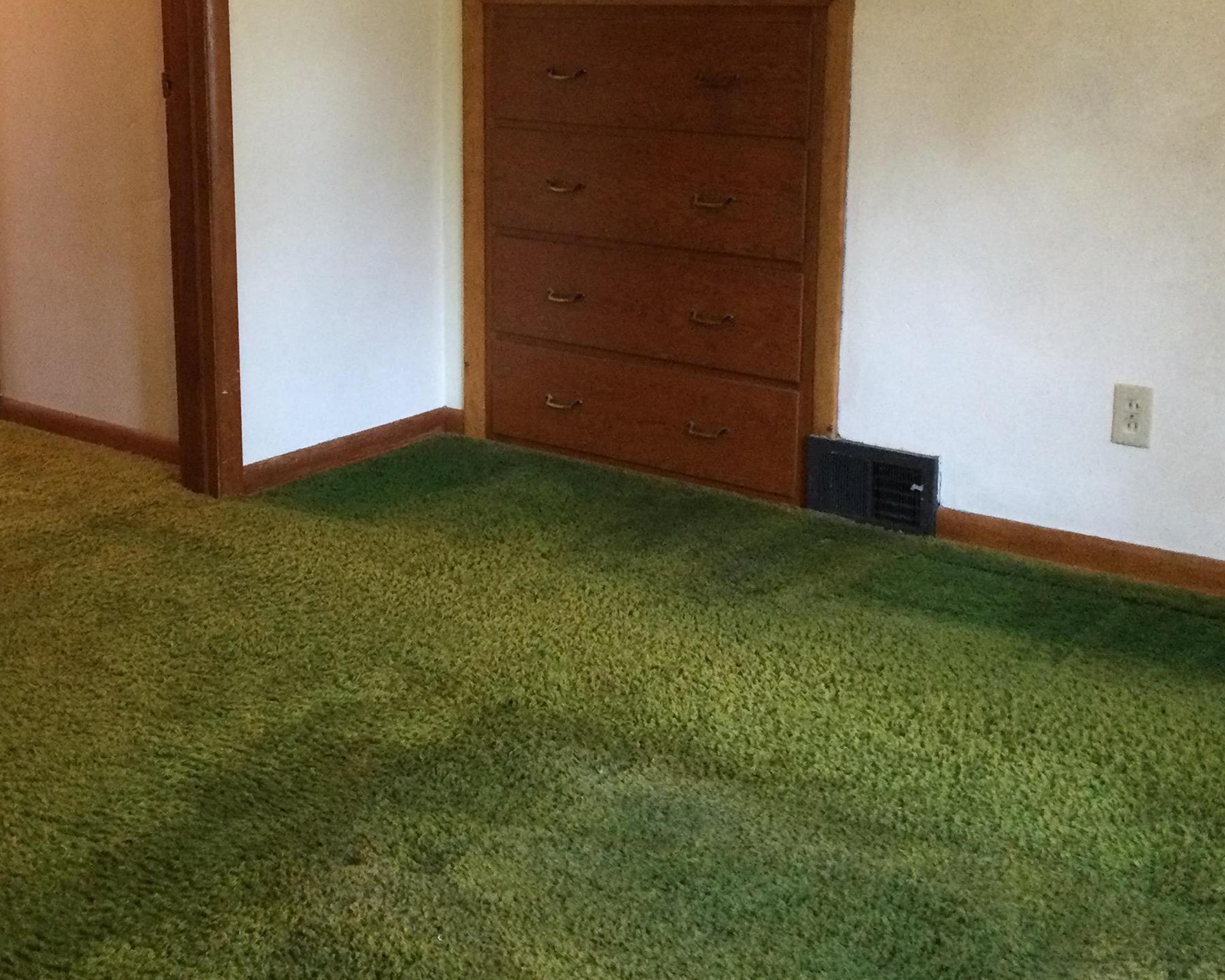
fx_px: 1885
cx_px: 327
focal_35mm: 52
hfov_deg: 35.3
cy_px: 328
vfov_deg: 28.9
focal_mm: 3.3
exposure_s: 1/24
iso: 200
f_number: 2.4
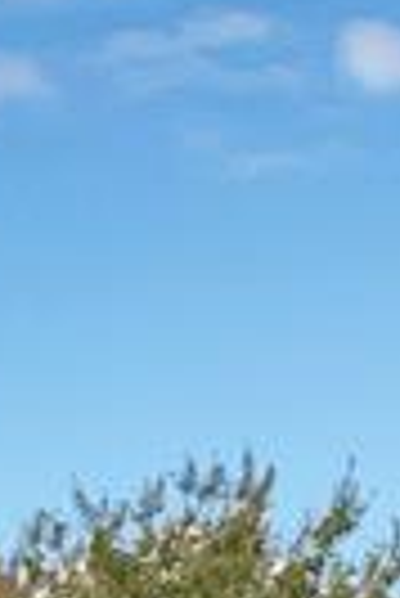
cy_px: 1039
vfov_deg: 16.3
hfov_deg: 12.1
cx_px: -211
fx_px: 1795
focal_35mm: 108
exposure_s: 1/200
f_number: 9
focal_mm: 14
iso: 640
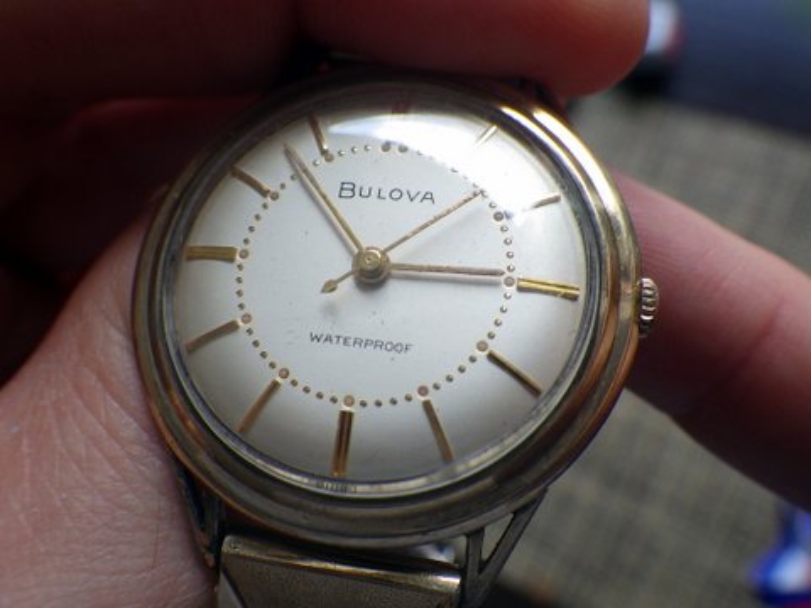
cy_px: 304
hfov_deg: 58.4
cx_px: 406
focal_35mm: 31
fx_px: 726
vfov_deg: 45.4
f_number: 3.1
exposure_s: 1/80
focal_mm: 5.5
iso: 125
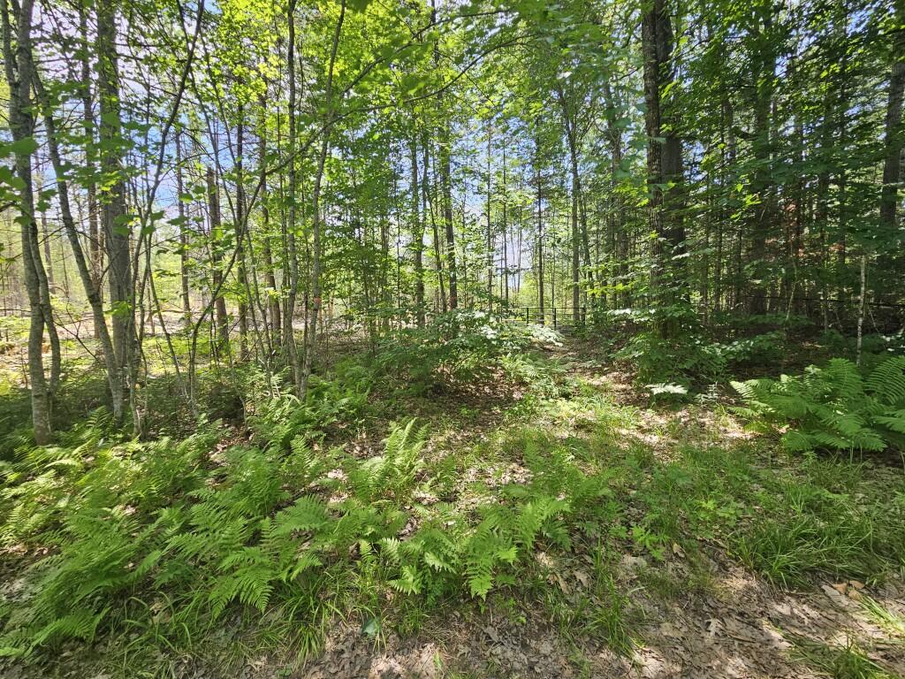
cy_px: 340
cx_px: 452
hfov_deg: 106.2
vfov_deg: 89.9
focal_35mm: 13
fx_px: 340
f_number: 2.2
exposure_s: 1/218
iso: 50
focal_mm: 2.2
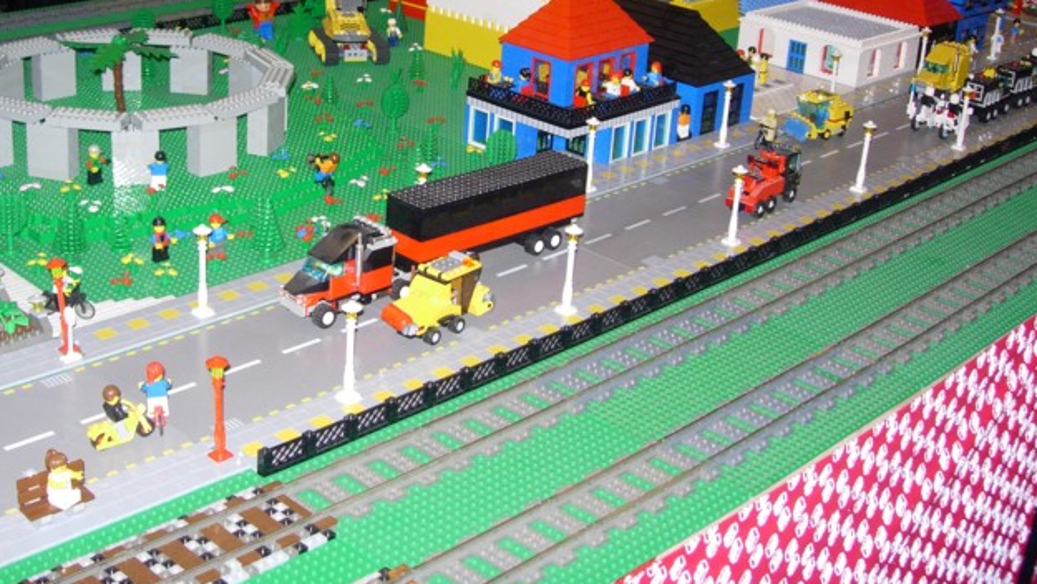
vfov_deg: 22.5
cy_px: 156
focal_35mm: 53
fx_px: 1458
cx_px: 445
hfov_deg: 39.1
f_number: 2.8
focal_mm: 7.8
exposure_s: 1/64
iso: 79
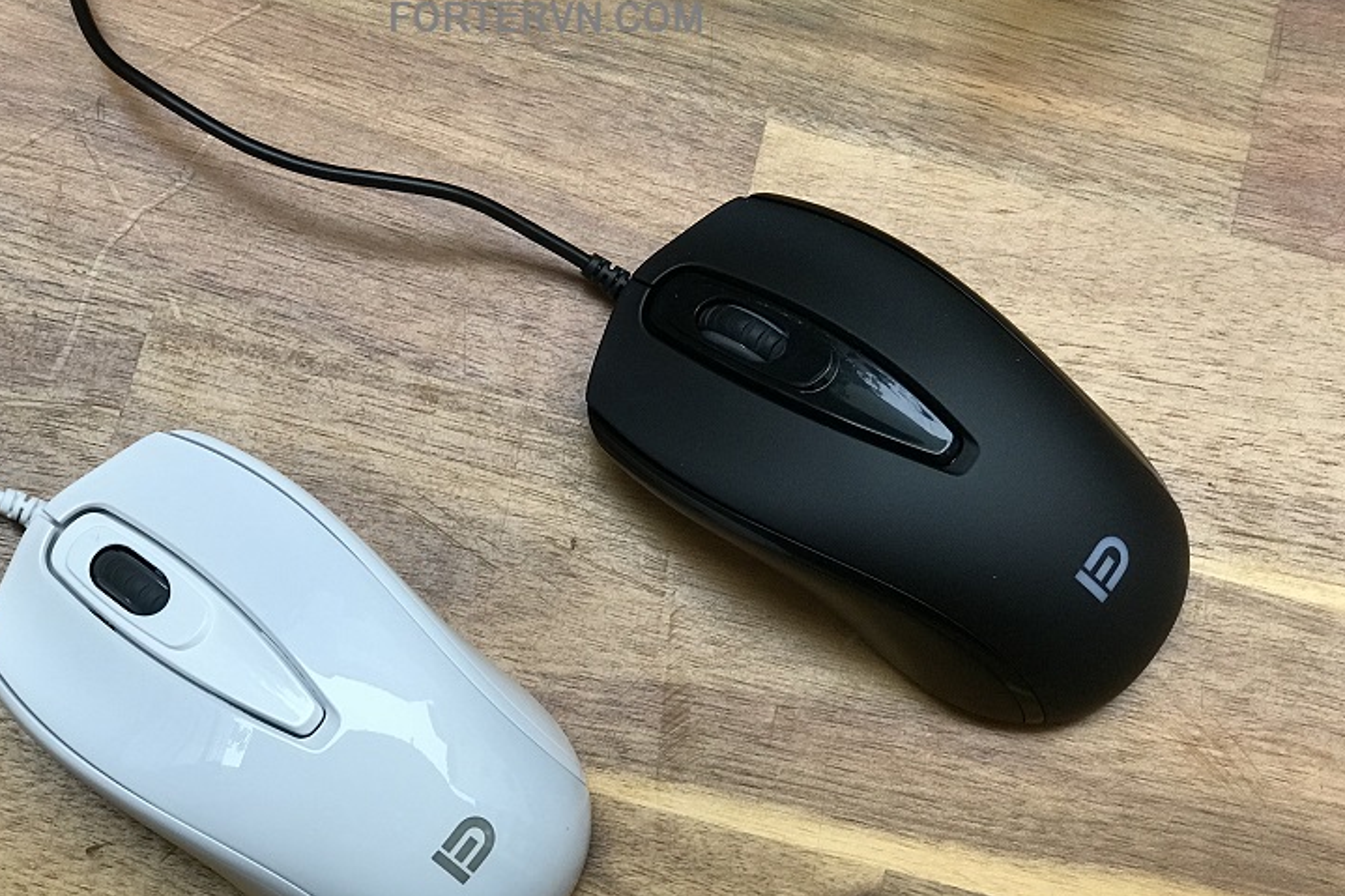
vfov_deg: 20.6
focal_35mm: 66
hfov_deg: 30.5
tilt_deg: -76.8
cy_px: 455
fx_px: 2465
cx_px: 604
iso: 80
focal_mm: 6.6
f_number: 2.8
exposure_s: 1/50
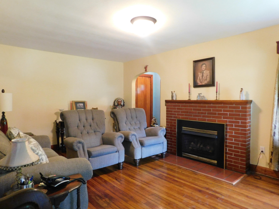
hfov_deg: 73.9
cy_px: 104
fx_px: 185
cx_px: 140
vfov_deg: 58.9
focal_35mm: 23
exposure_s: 1/10
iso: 400
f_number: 3
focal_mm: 4
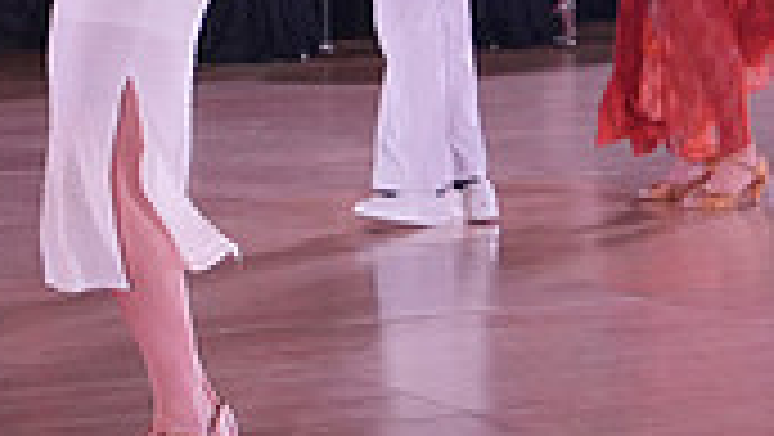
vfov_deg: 7.9
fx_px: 3121
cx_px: 50
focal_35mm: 152
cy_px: -191
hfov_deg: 14.0
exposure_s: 1/400
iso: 2000
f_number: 4
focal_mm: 29
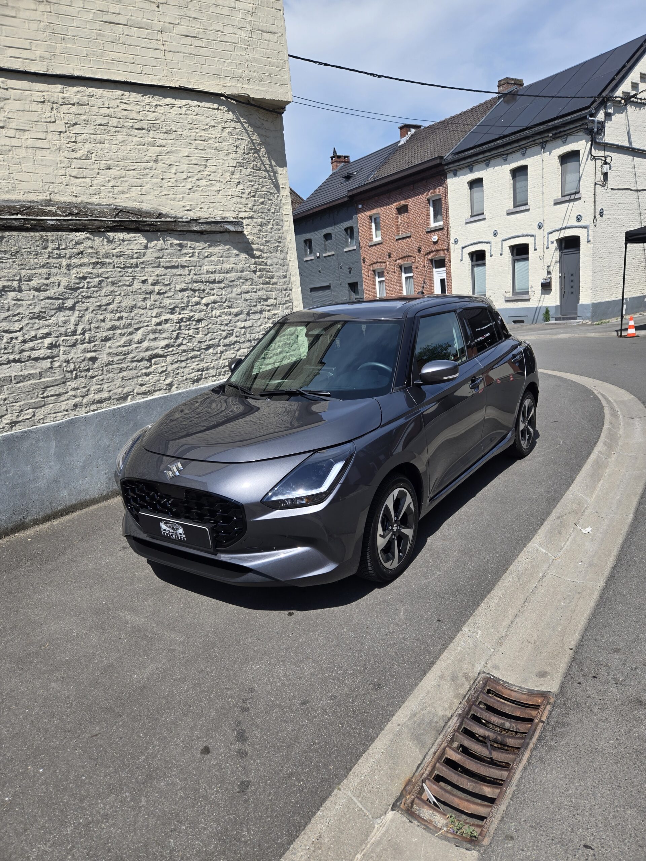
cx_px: 323
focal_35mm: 23
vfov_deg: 73.9
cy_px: 430
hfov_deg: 58.9
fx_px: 572
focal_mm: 5.4
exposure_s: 1/2921
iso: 32
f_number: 1.8
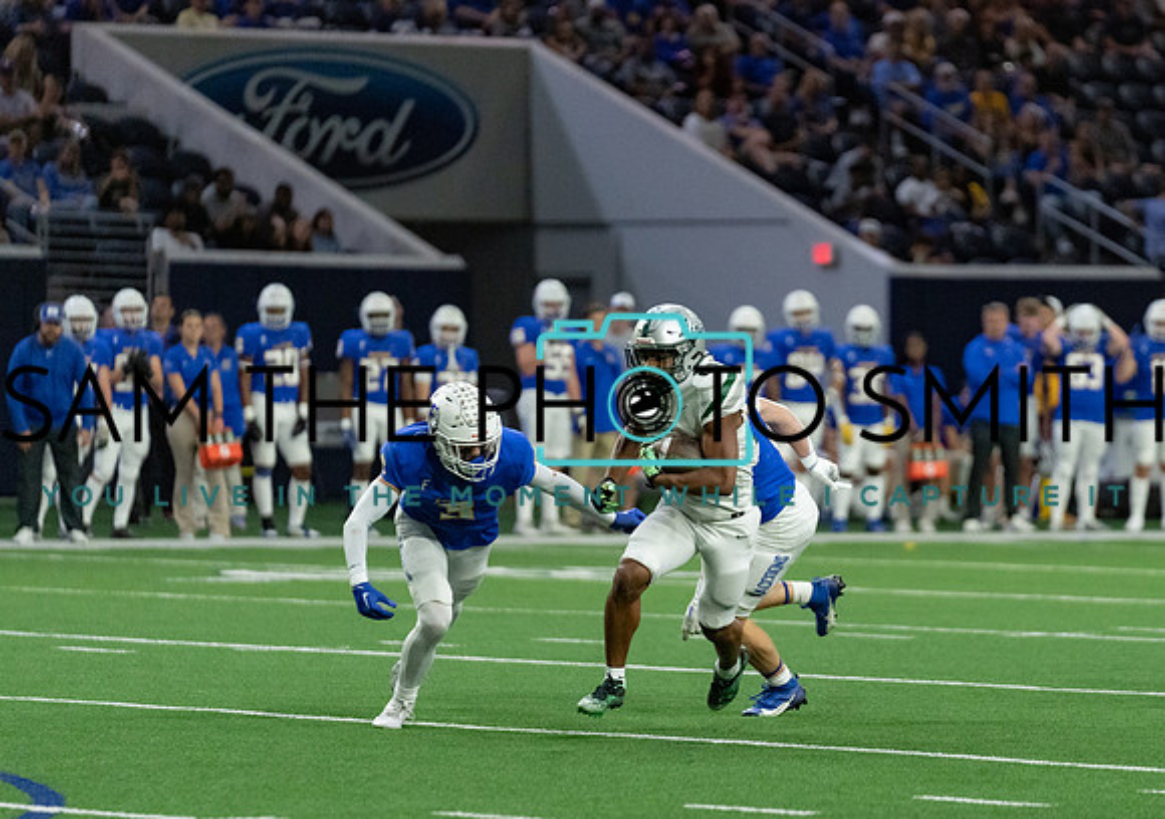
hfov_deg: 7.5
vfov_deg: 5.3
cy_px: 432
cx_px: 733
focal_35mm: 269
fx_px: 8852
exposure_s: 1/1250
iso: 4000
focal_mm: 200
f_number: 2.8
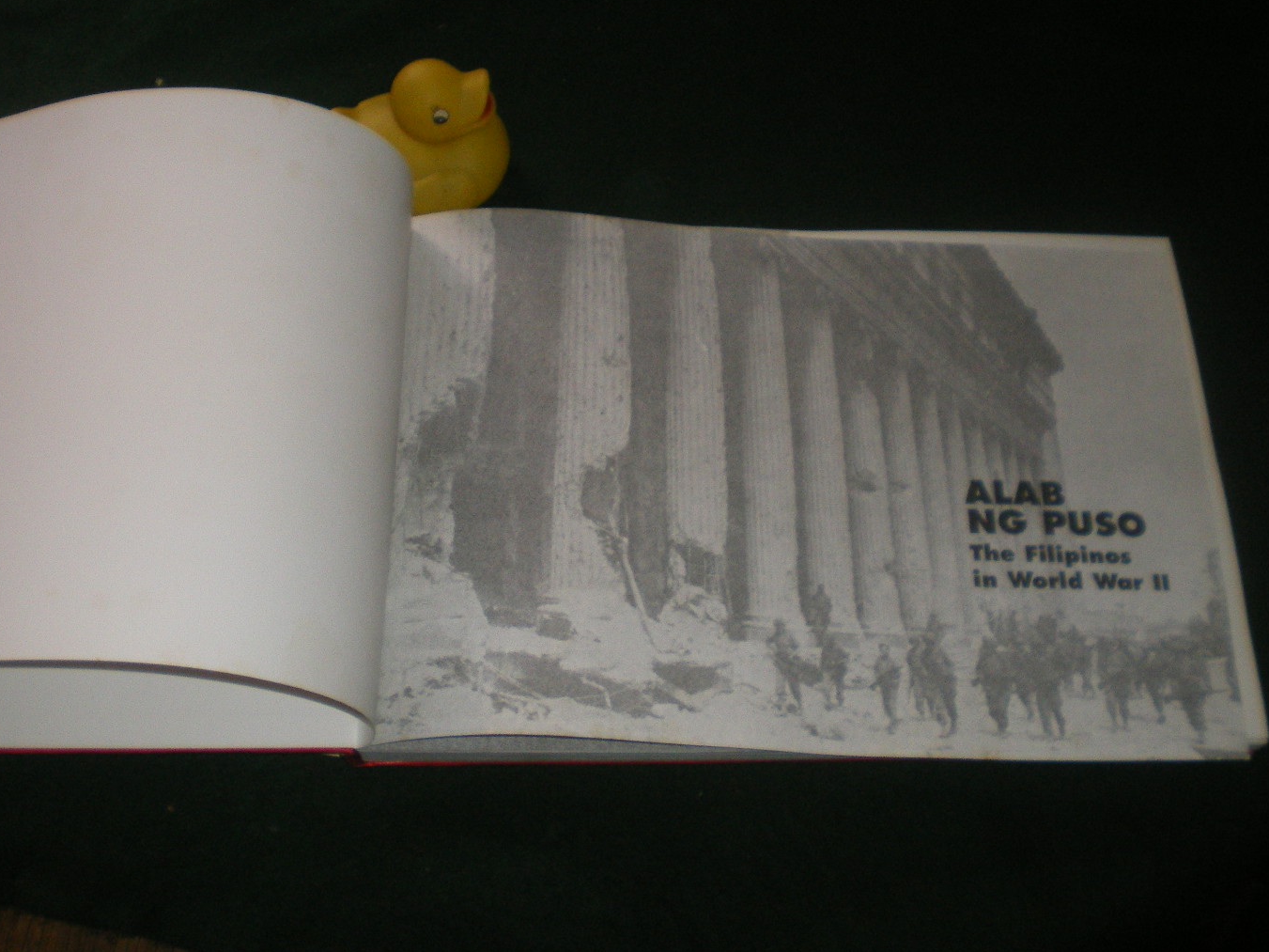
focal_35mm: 45
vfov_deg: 32.1
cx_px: 561
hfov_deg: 42.0
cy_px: 392
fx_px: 1650
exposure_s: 1/50
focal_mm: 6.3
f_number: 3.1
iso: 200
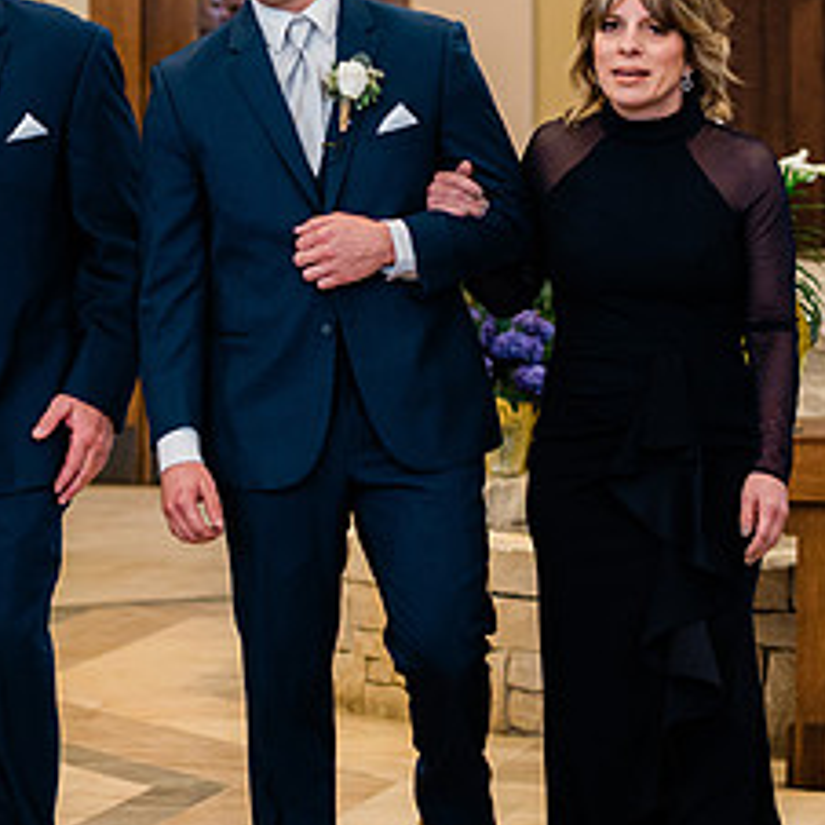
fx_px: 4449
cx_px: 157
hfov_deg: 10.6
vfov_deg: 10.6
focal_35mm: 165
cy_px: 449
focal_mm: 70
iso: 1600
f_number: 2.8
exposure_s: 1/250
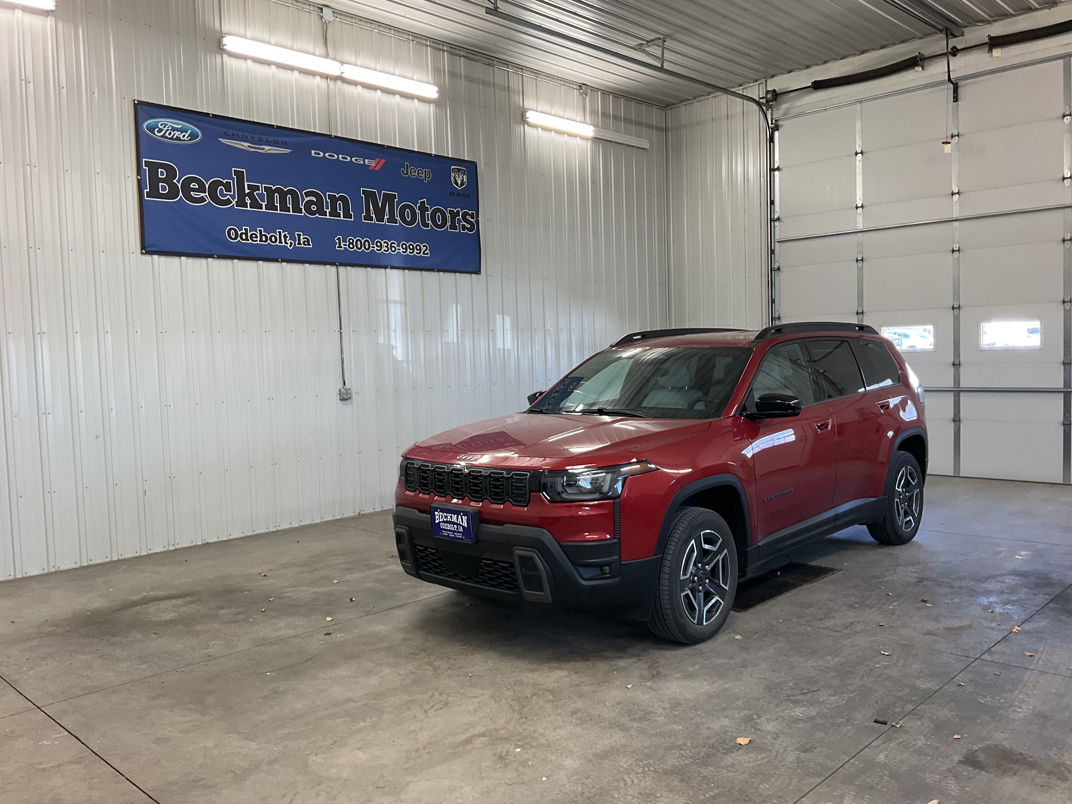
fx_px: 898
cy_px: 402
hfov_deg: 61.7
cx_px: 536
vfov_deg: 48.2
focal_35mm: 29
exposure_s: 1/60
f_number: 1.8
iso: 50
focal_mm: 3
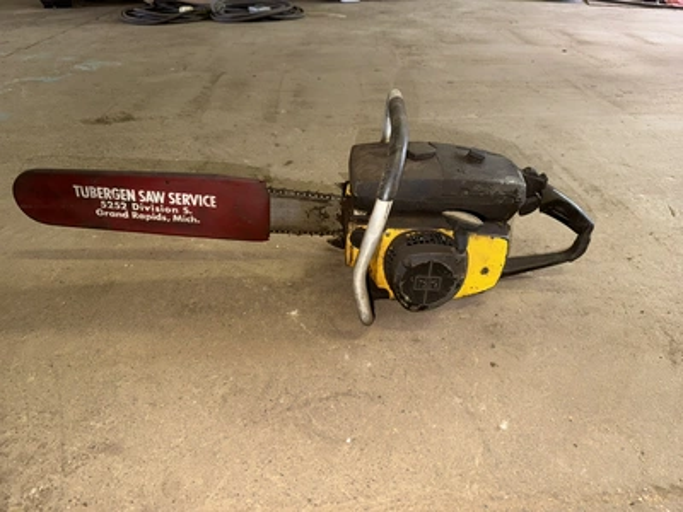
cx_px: 342
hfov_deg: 71.6
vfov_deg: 56.8
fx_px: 474
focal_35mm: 24
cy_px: 256
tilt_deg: -33.2
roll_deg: +0.7
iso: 80
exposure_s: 1/21
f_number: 1.78
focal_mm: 6.76
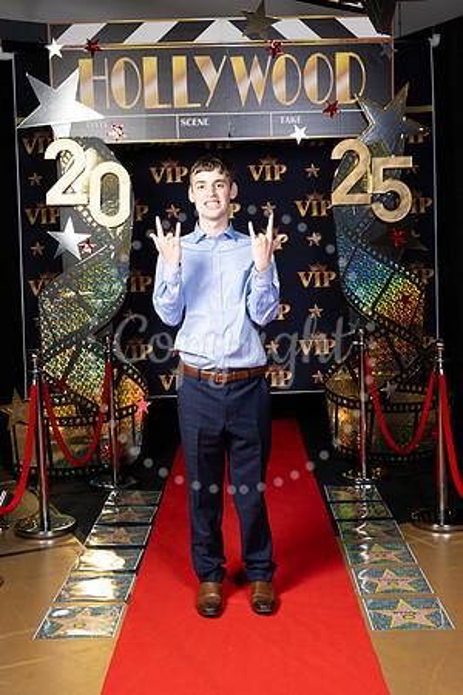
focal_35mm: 44
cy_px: 348
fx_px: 849
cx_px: 232
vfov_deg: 44.5
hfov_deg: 30.5
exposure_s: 1/100
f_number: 8
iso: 320
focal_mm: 44
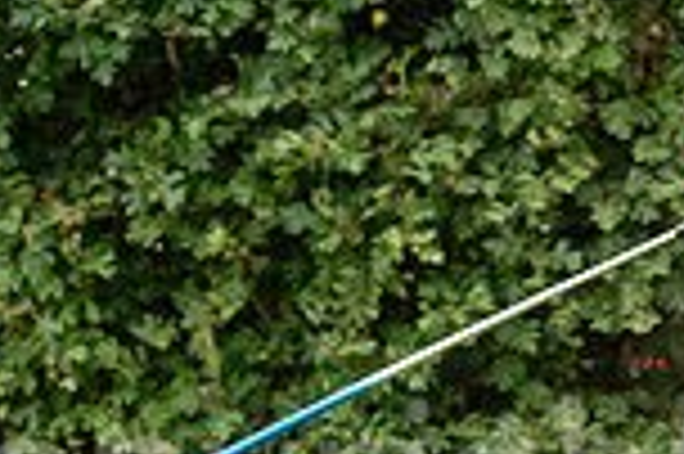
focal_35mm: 1716
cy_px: 769
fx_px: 32568
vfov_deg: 0.8
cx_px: 464
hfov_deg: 1.2
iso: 320
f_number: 4
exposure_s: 1/640
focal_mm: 300
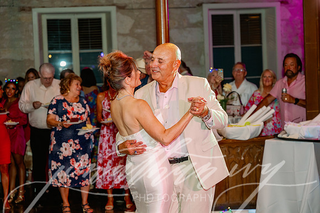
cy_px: 106
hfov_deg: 28.8
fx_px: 622
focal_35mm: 70
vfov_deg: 19.5
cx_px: 160
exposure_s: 1/160
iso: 1000
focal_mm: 70
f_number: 3.5
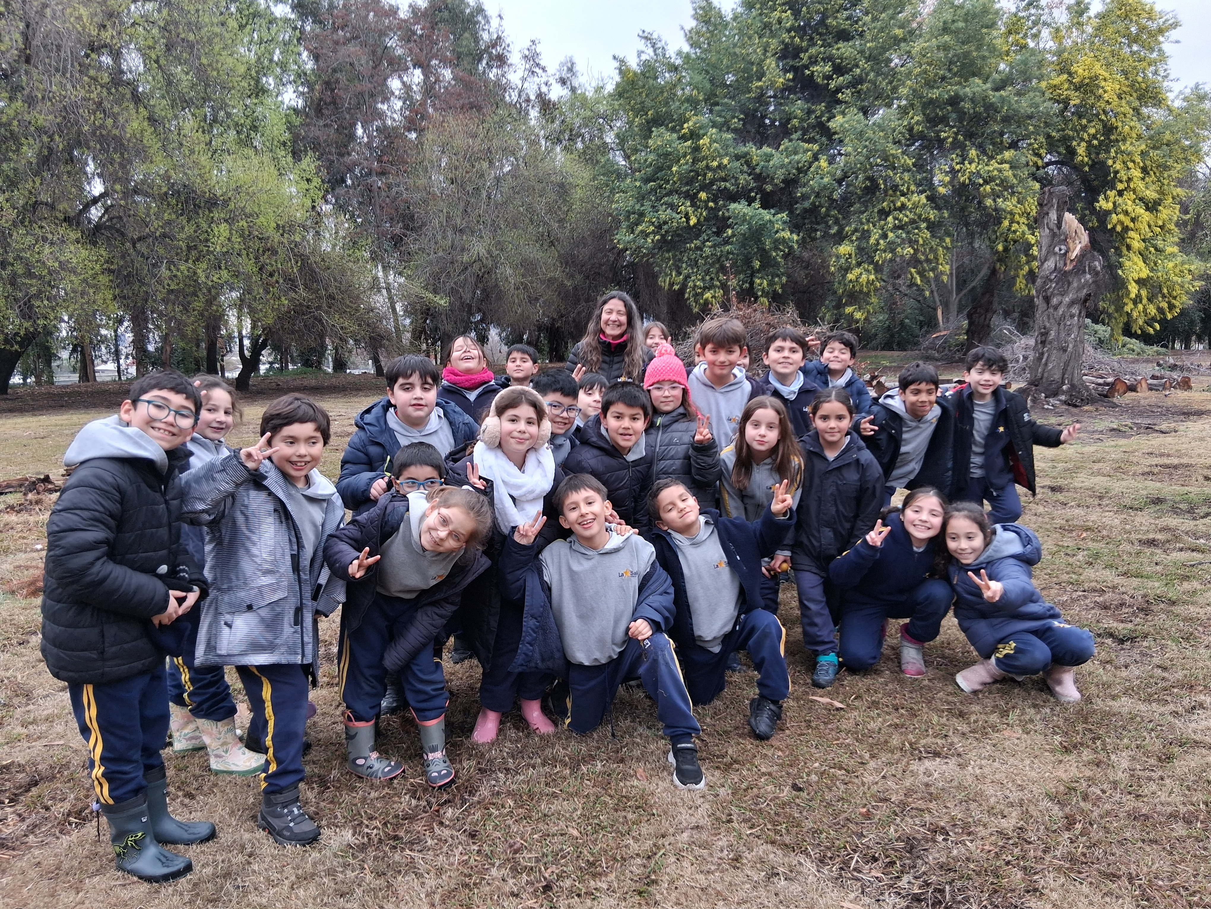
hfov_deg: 67.3
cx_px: 606
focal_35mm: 26
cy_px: 454
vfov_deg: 53.1
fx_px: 910
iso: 64
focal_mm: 3.98
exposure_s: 1/100
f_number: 1.8
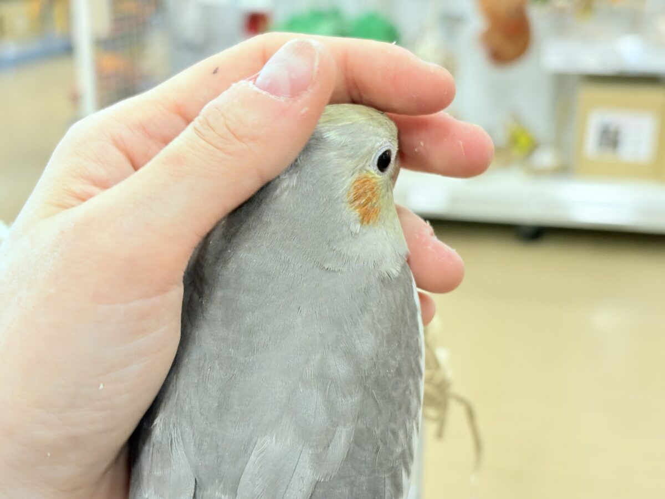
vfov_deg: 28.0
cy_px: 250
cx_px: 332
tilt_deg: -17.2
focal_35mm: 52
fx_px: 999
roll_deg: +1.0
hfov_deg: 36.8
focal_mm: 5.96
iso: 64
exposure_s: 1/50
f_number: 1.6
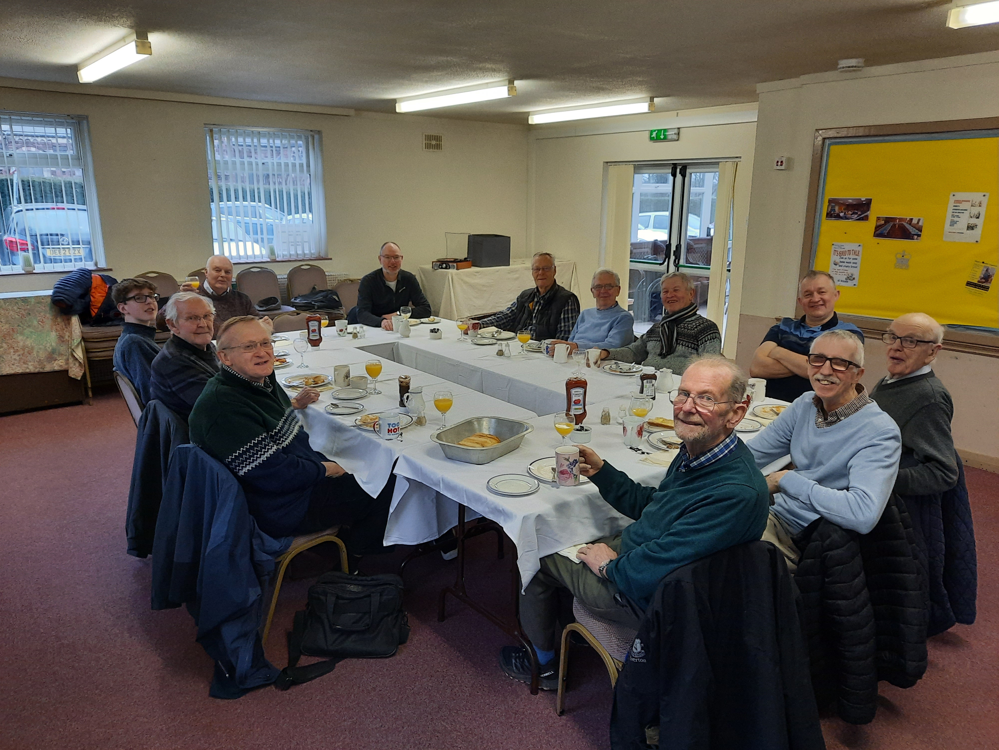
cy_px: 375
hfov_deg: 69.4
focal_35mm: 25
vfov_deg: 54.9
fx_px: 721
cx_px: 500
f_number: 2
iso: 250
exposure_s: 1/50
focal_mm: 4.6
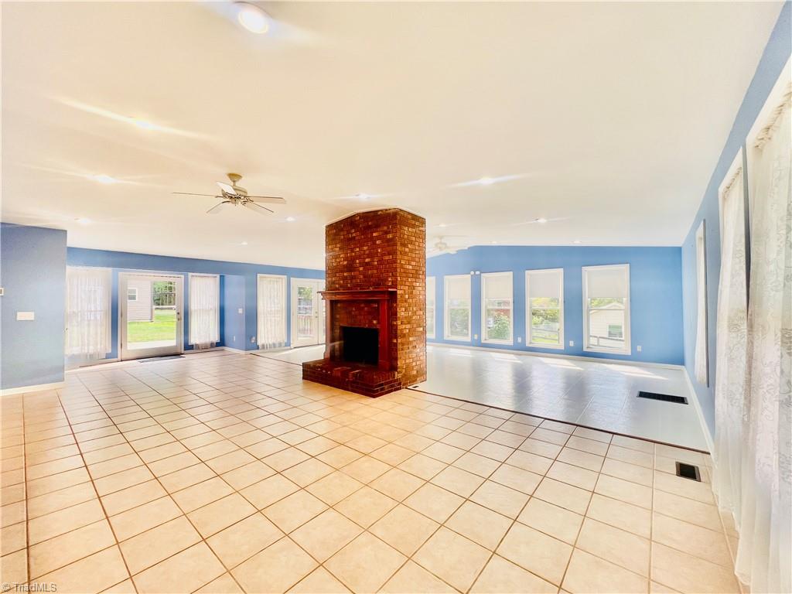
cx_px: 396
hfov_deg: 106.2
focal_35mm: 13
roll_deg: +0.5
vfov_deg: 89.9
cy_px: 297
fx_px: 297
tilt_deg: +0.3
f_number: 1.8
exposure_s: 1/120
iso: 40
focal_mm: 1.57
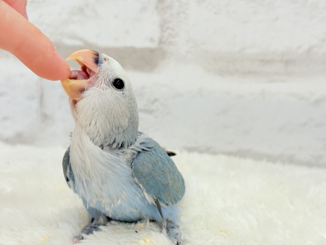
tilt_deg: -9.7
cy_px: 122
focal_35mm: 52
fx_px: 490
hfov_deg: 36.8
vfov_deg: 28.0
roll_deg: -1.5
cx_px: 163
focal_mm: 5.96
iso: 64
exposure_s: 1/100
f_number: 1.6
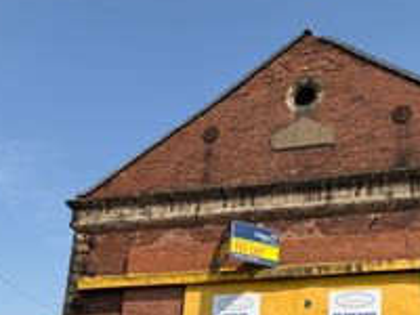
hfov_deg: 38.5
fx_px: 582
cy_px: 284
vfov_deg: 29.1
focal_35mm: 48
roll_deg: -2.3
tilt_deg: +14.5
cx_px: 321
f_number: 1.78
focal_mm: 6.76
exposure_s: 1/5319
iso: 80
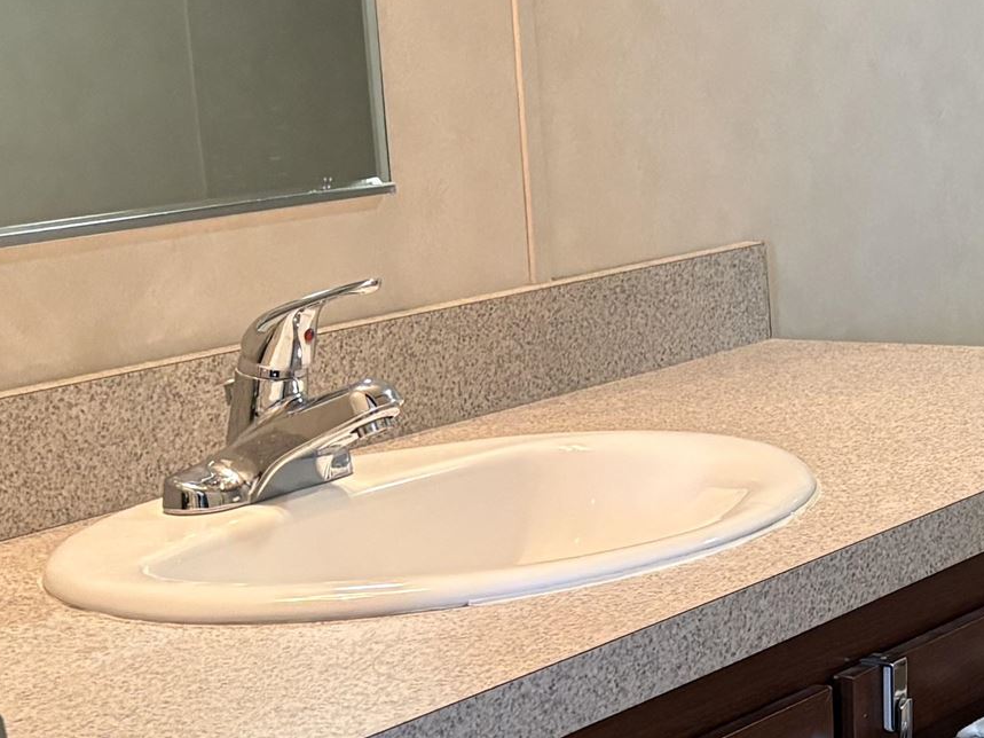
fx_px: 2643
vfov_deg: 15.9
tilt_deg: -8.1
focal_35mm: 93
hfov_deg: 19.6
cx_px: 1228
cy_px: 354
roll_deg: +2.8
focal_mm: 5.96
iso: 320
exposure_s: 1/60
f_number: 1.6
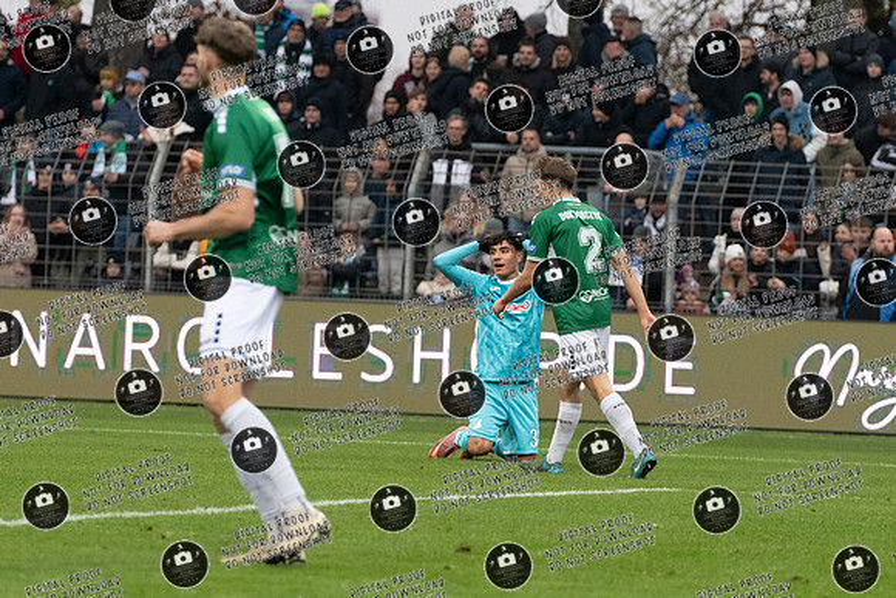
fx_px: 8696
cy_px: 361
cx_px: 521
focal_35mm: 349
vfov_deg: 3.9
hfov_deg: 5.9
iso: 2200
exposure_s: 1/1600
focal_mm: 150
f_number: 3.2
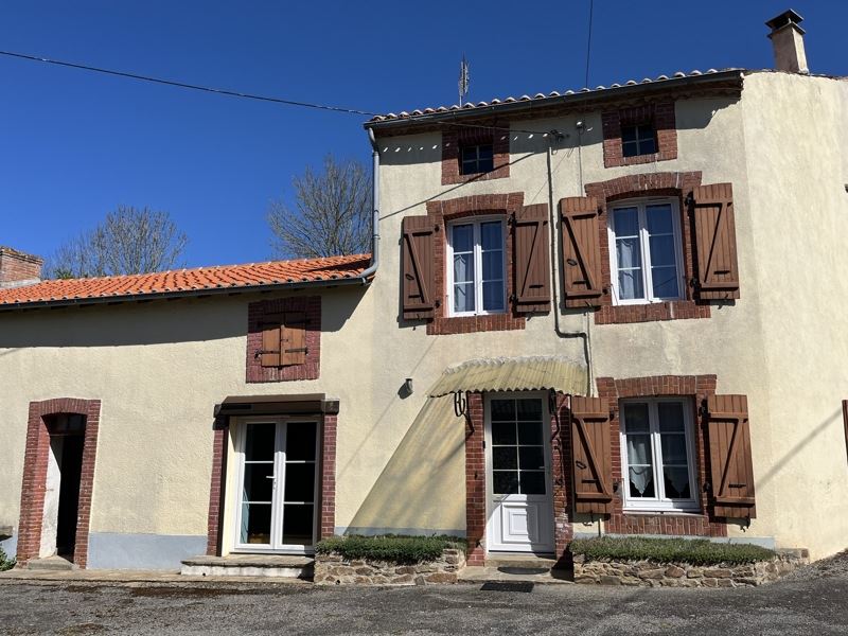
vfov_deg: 53.1
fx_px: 637
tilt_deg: +13.2
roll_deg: +0.7
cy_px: 318
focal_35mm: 26
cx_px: 424
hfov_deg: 67.3
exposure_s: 1/5848
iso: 50
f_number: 1.6
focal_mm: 5.1
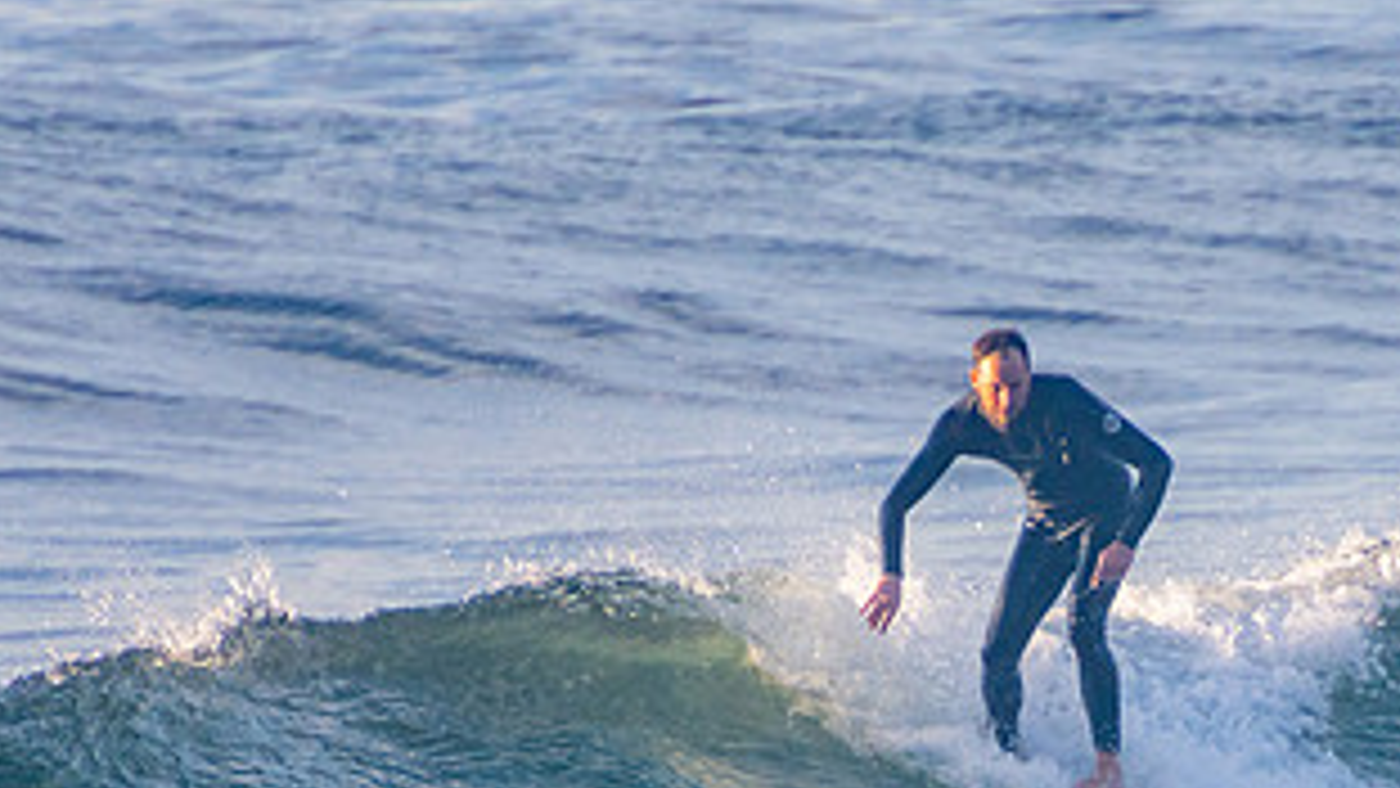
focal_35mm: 1213
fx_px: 45033
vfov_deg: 1.0
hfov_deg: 1.8
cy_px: 831
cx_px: 1152
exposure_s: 1/1250
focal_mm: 400
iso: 400
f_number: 5.6
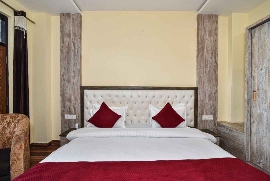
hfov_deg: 96.7
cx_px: 135
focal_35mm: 16
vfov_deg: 73.8
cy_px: 90
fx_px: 120
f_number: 8
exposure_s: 1/100
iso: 800
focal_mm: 16
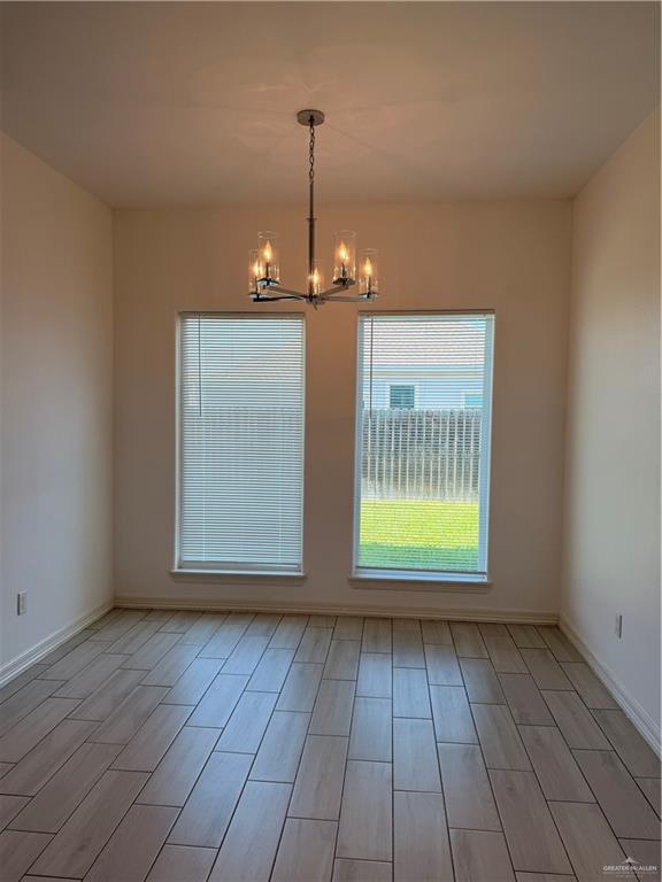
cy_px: 441
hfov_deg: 56.8
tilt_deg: -3.5
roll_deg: -0.4
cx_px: 331
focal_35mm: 24
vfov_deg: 71.6
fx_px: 612
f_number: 1.78
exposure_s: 1/410
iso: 80
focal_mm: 6.76
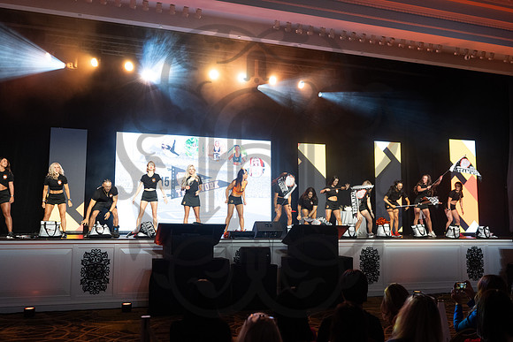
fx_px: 499
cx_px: 256
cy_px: 171
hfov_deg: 54.4
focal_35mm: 35
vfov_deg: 37.9
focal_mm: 35
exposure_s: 1/160
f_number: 3.5
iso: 1250
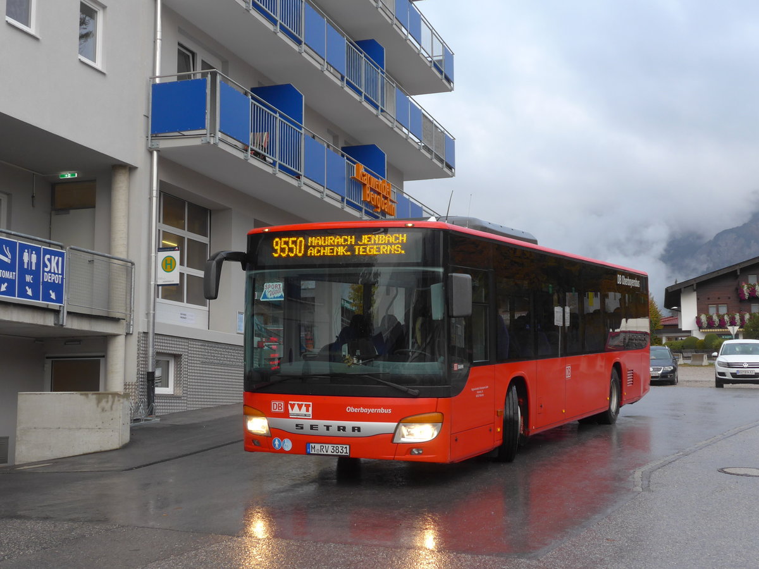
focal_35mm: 49
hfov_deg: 38.9
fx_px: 1074
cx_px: 380
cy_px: 284
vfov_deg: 29.7
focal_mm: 10.1
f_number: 3.2
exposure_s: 1/60
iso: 160
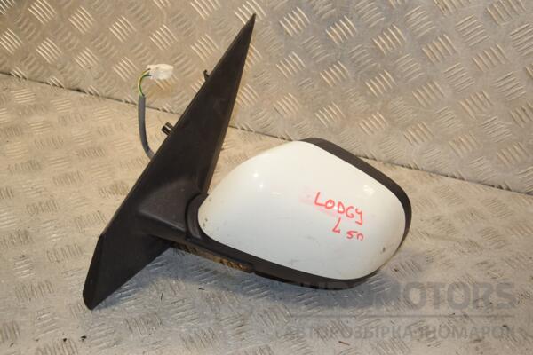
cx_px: 266
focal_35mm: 51
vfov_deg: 26.5
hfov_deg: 38.9
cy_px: 178
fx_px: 755
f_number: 7.1
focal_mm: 34
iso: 800
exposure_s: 1/200
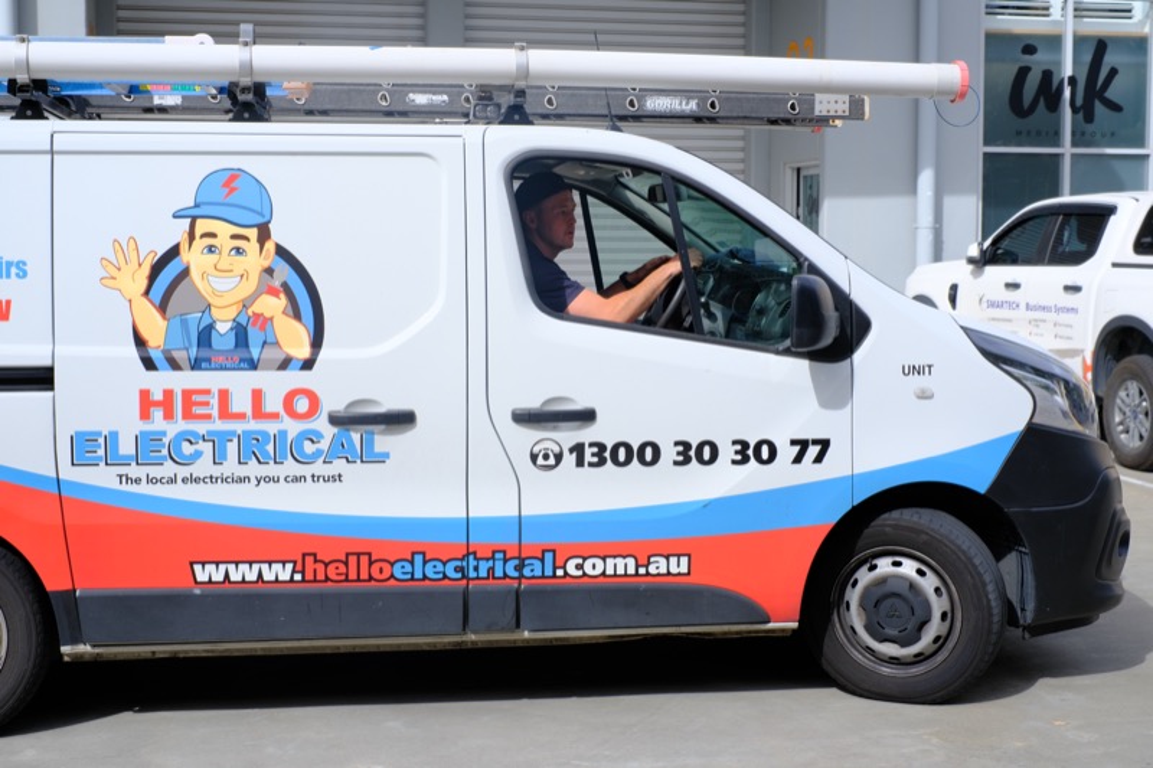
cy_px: 384
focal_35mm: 53
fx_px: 1697
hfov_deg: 37.5
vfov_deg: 25.5
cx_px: 576
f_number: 9
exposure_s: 1/250
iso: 320
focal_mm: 35
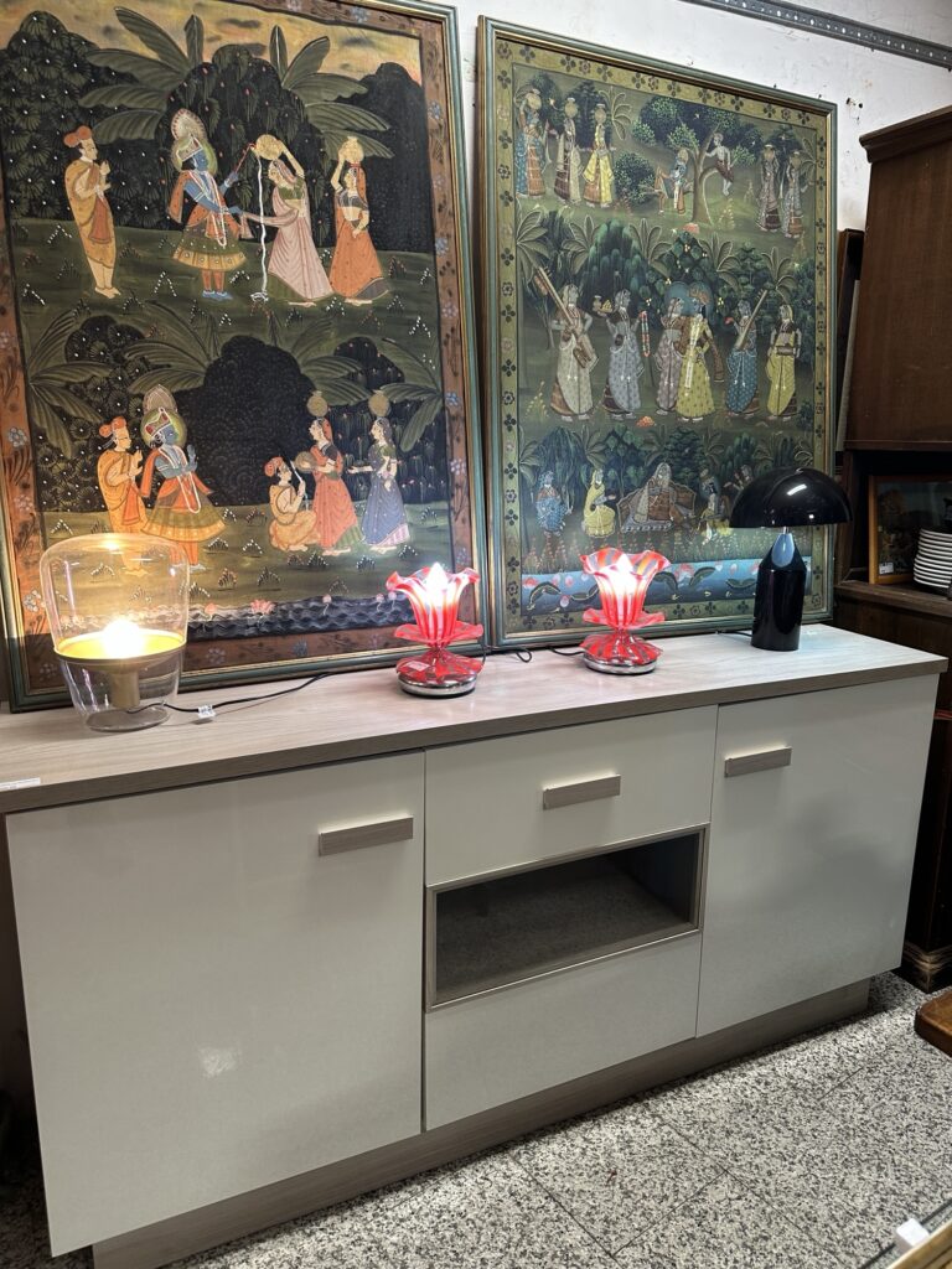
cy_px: 634
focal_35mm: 24
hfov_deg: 56.8
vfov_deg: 71.6
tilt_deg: -12.6
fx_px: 880
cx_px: 476
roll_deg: -1.4
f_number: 1.78
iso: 200
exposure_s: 1/50
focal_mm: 6.86
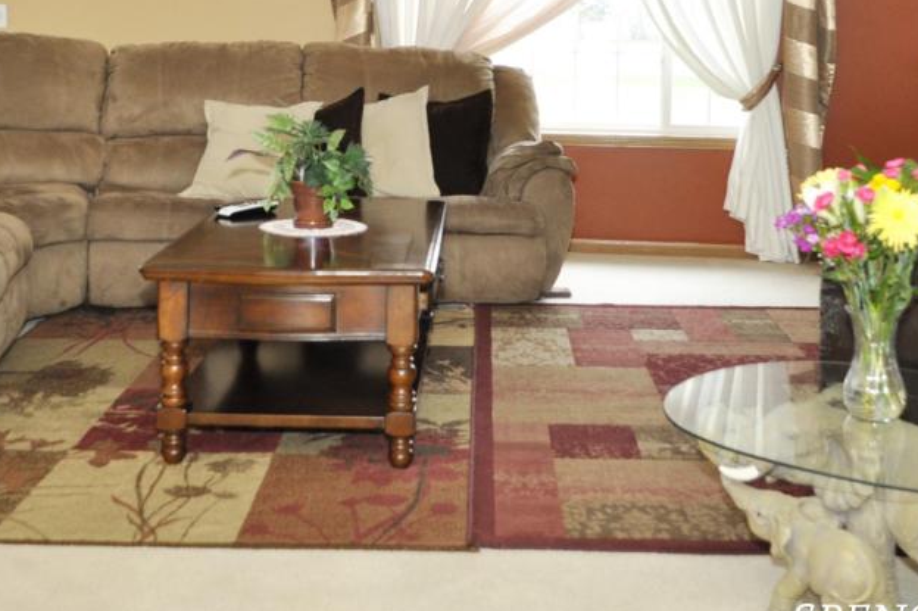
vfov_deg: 26.4
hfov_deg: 39.6
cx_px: 466
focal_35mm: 50
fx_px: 1274
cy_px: 110
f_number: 4
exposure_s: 1/60
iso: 720
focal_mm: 18
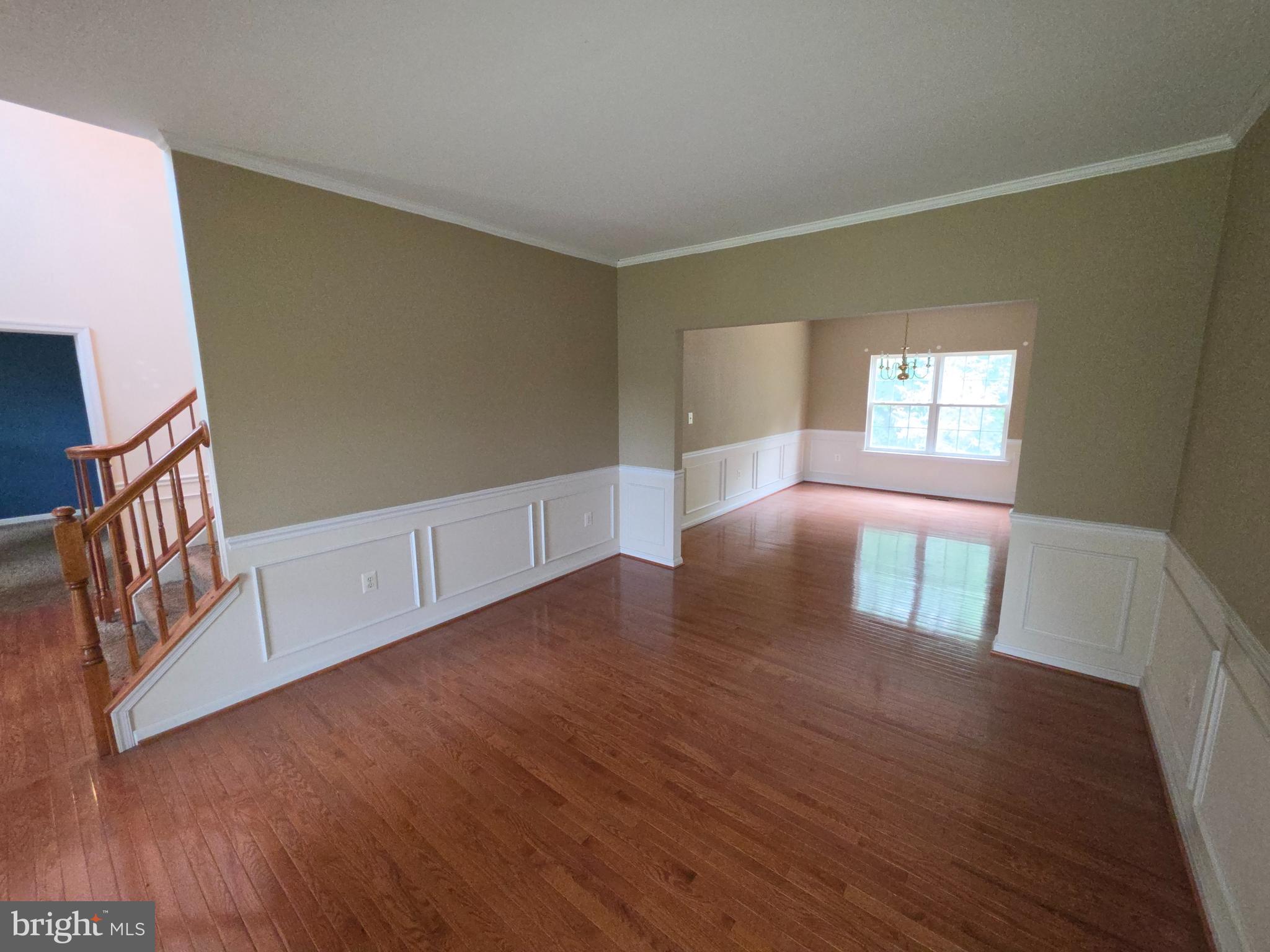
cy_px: 476
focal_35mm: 13
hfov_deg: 106.2
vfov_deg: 89.9
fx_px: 477
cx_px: 635
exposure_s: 1/60
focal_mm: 2.2
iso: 320
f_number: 1.9
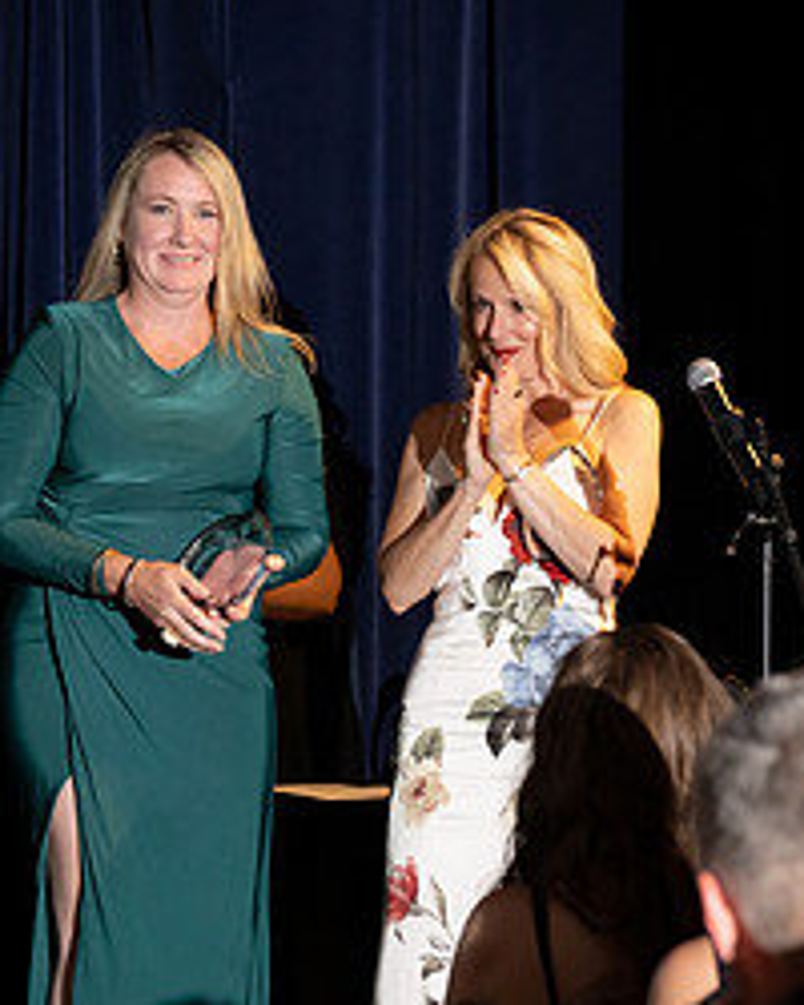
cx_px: 358
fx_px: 6425
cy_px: 661
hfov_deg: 7.2
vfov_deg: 8.9
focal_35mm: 216
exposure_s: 1/200
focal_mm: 99
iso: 2500
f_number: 5
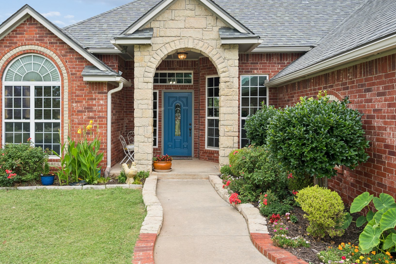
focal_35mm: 30
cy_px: 118
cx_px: 171
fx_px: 330
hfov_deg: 61.7
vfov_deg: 43.5
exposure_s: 1/200
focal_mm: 24
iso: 200
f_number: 8
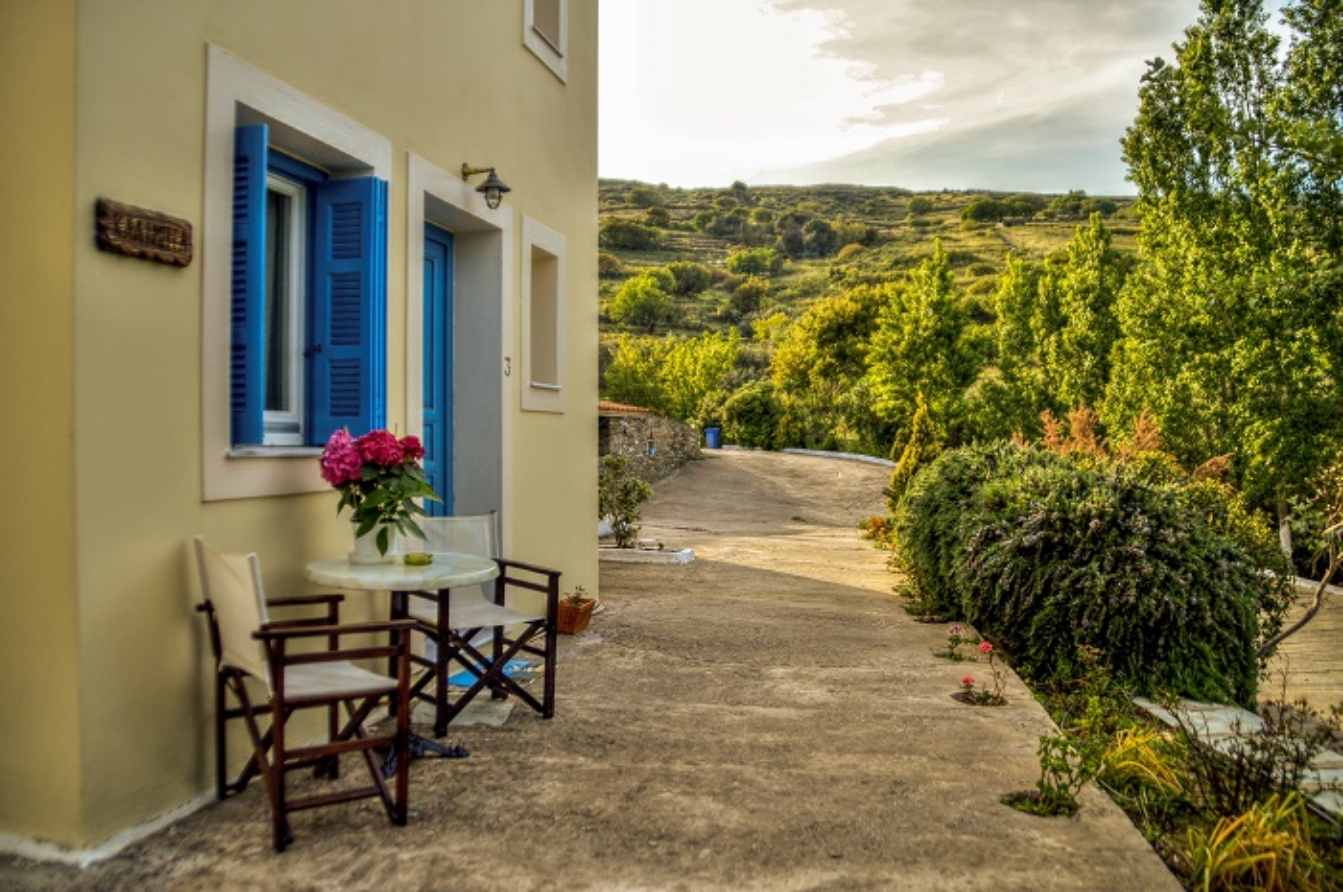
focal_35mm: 27
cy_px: 446
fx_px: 1006
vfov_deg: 47.8
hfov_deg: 67.4
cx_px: 672
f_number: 3.5
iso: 400
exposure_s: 1/2000
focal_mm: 18
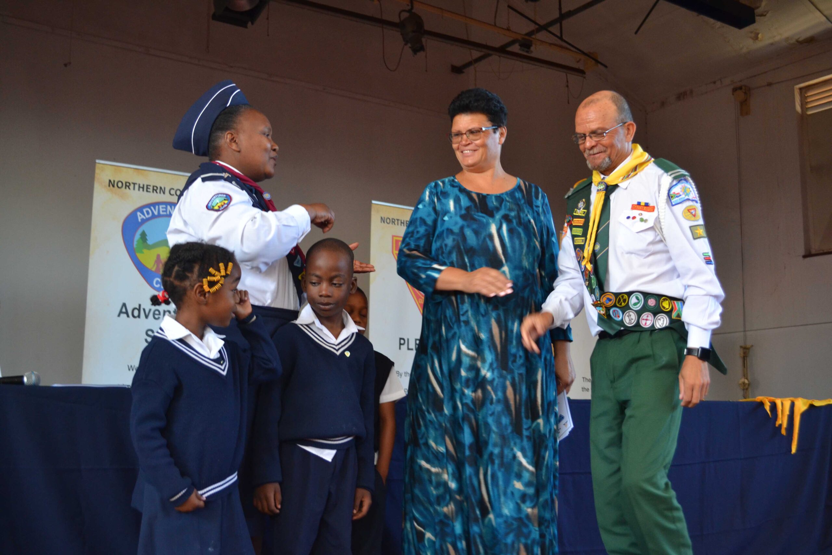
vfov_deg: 34.2
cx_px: 416
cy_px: 278
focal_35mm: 39
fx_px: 901
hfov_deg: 49.6
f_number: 4.2
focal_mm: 26
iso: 900
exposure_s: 1/60
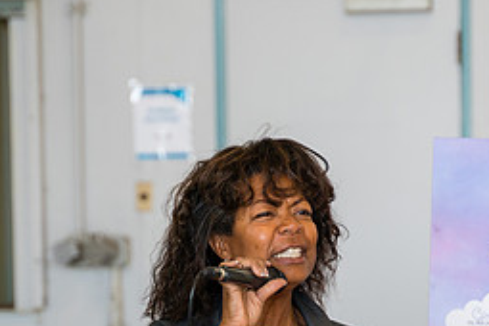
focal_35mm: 255
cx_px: 384
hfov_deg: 8.1
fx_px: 3463
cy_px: 365
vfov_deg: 5.4
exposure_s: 1/250
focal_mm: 75
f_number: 2.8
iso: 250
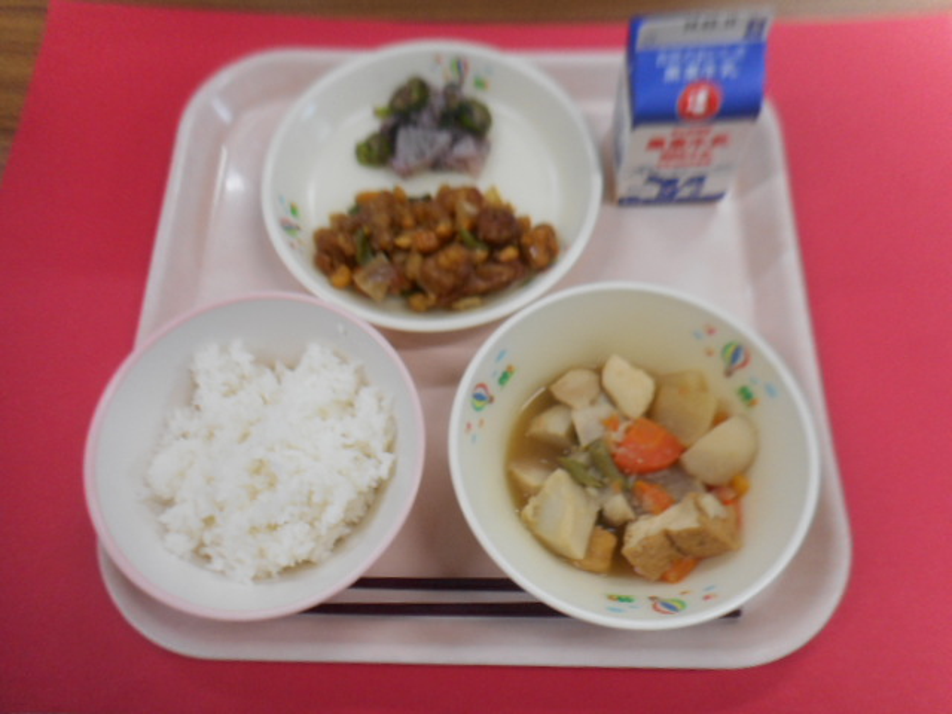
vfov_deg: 54.9
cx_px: 476
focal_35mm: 25
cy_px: 357
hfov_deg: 69.4
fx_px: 688
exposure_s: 1/30
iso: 110
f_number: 3.7
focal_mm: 4.5
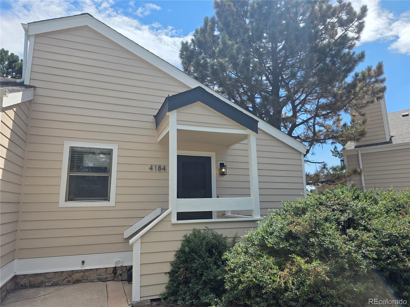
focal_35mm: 23
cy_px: 154
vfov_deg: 58.9
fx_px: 272
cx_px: 205
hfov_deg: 73.9
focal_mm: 6.3
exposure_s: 1/5958
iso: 80
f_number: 1.7
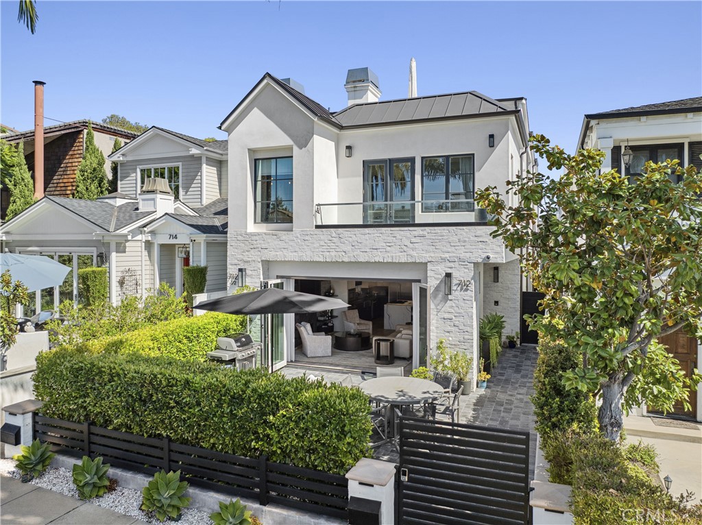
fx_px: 486
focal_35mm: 24
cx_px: 351
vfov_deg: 56.7
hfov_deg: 71.6
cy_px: 262
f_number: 2.8
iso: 180
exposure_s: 1/80
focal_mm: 12.3
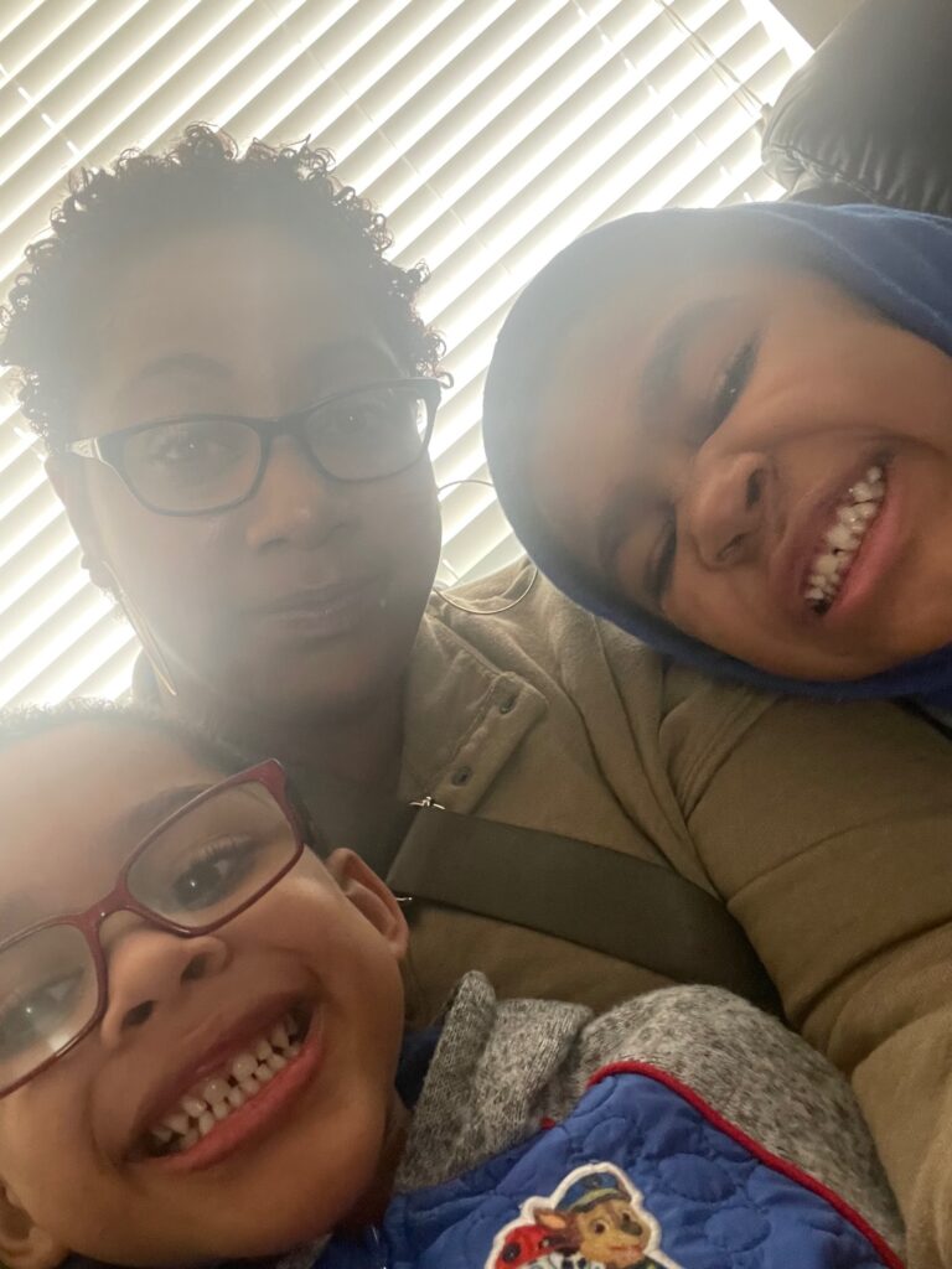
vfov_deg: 60.0
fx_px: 1100
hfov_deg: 46.8
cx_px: 476
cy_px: 634
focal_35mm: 30
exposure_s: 1/30
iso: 400
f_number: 2.2
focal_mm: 2.71
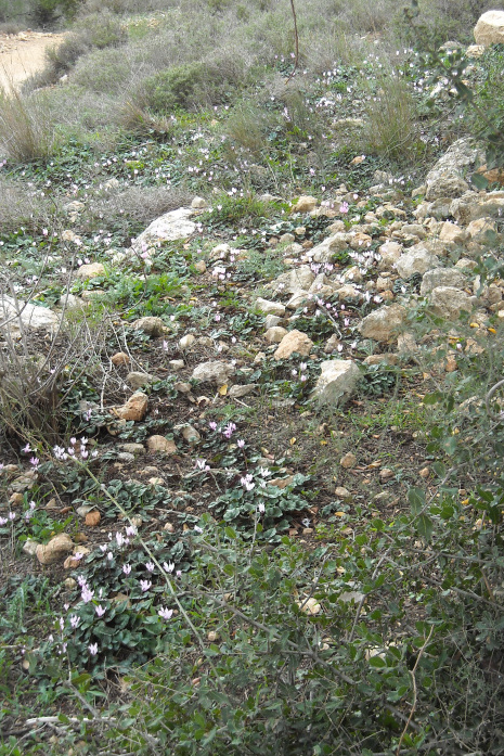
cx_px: 266
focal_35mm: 71
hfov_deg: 19.2
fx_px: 1490
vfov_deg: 28.4
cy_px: 379
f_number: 3.7
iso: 64
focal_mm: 11.02
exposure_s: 1/84
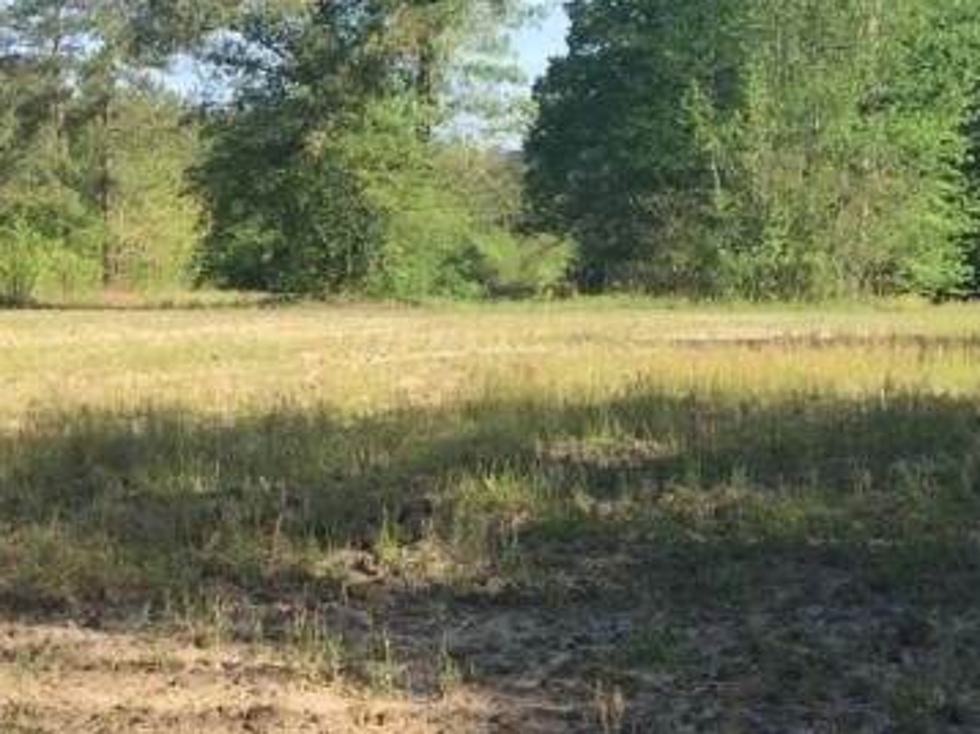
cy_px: 520
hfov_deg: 22.6
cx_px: -27
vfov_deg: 17.7
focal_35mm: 83
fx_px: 2348
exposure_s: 1/618
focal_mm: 4.15
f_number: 2.2
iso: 32
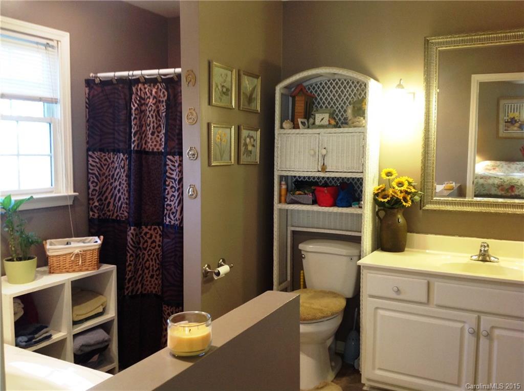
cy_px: 196
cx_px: 262
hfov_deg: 52.7
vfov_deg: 40.6
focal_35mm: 35
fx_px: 529
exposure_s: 1/15
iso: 100
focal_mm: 4.28
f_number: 2.4
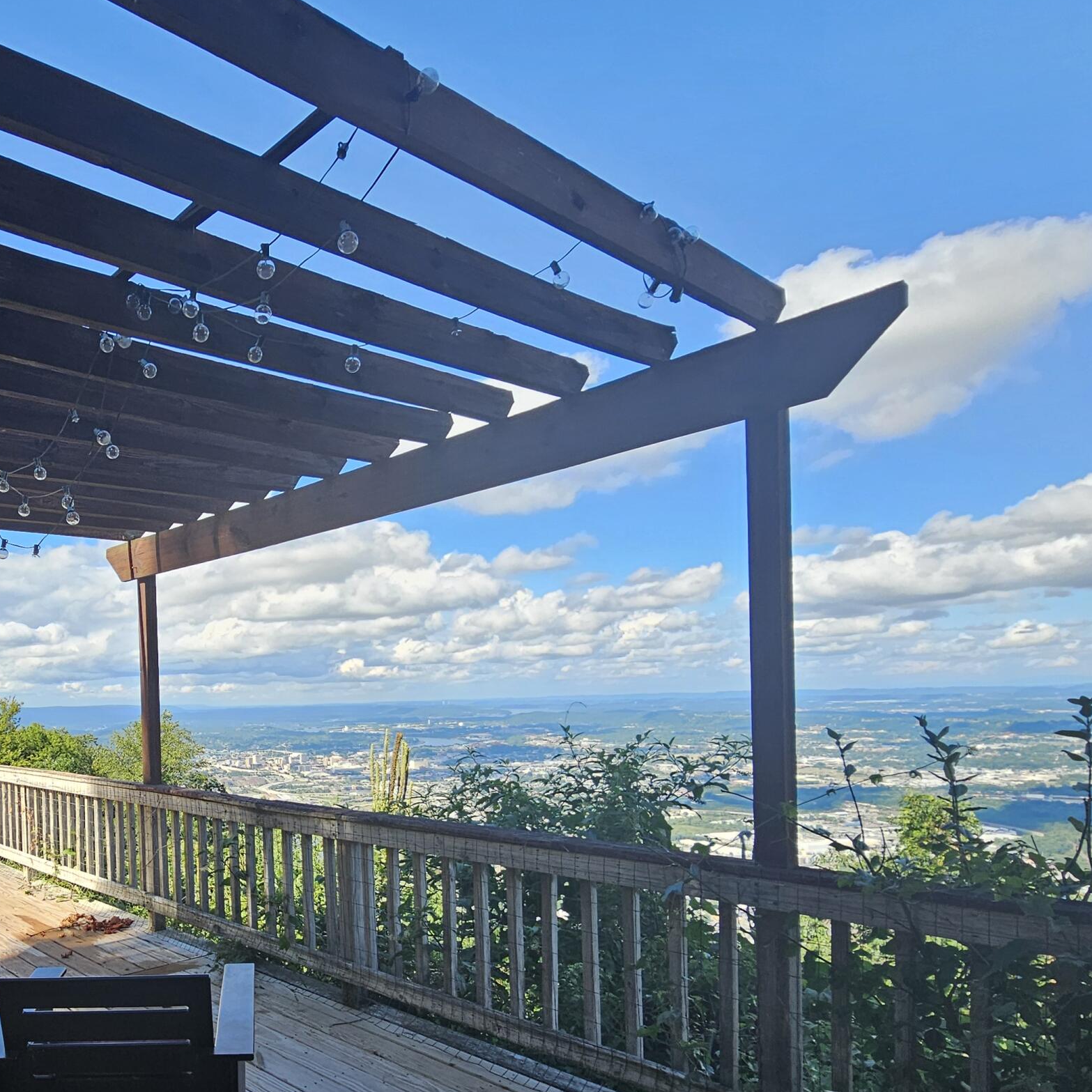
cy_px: 741
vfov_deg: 67.4
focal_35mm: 22
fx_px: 785
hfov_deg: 63.7
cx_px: 221
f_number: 2.2
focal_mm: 2.2
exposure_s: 1/902
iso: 50
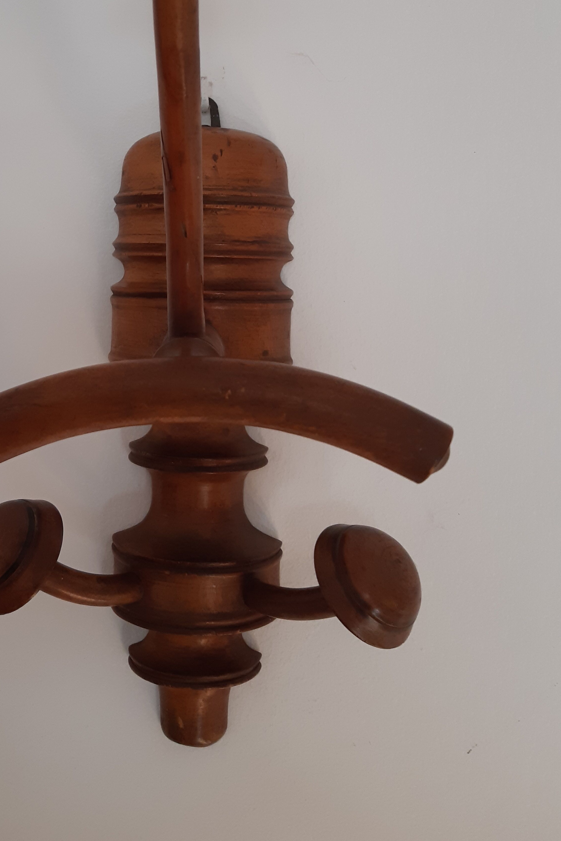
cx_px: 158
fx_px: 865
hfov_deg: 35.3
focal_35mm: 37
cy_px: 271
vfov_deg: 50.8
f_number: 1.7
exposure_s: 1/50
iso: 100
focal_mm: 3.92
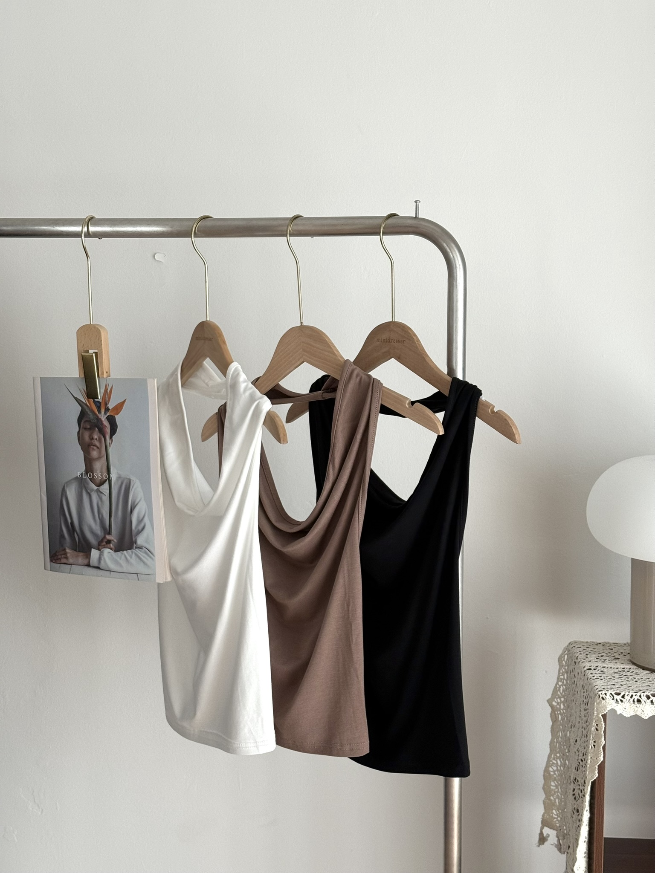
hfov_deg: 30.3
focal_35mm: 48
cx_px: 328
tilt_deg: -5.0
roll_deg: -1.0
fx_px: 1211
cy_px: 436
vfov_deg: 39.7
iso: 100
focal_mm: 6.76
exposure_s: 1/60
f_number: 1.78
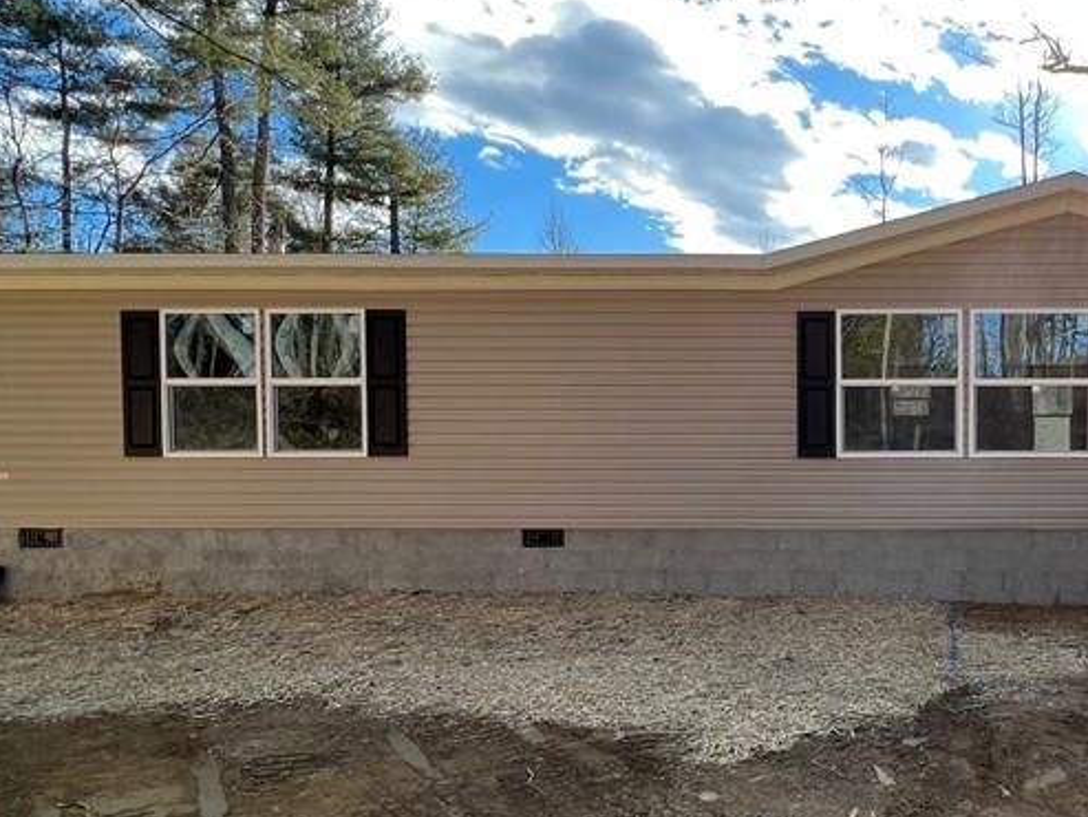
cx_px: 914
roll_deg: +0.1
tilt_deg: -2.4
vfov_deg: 51.1
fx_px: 849
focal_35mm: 27
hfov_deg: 58.7
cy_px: 479
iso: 32
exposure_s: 1/511
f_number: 1.8
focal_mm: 1.57
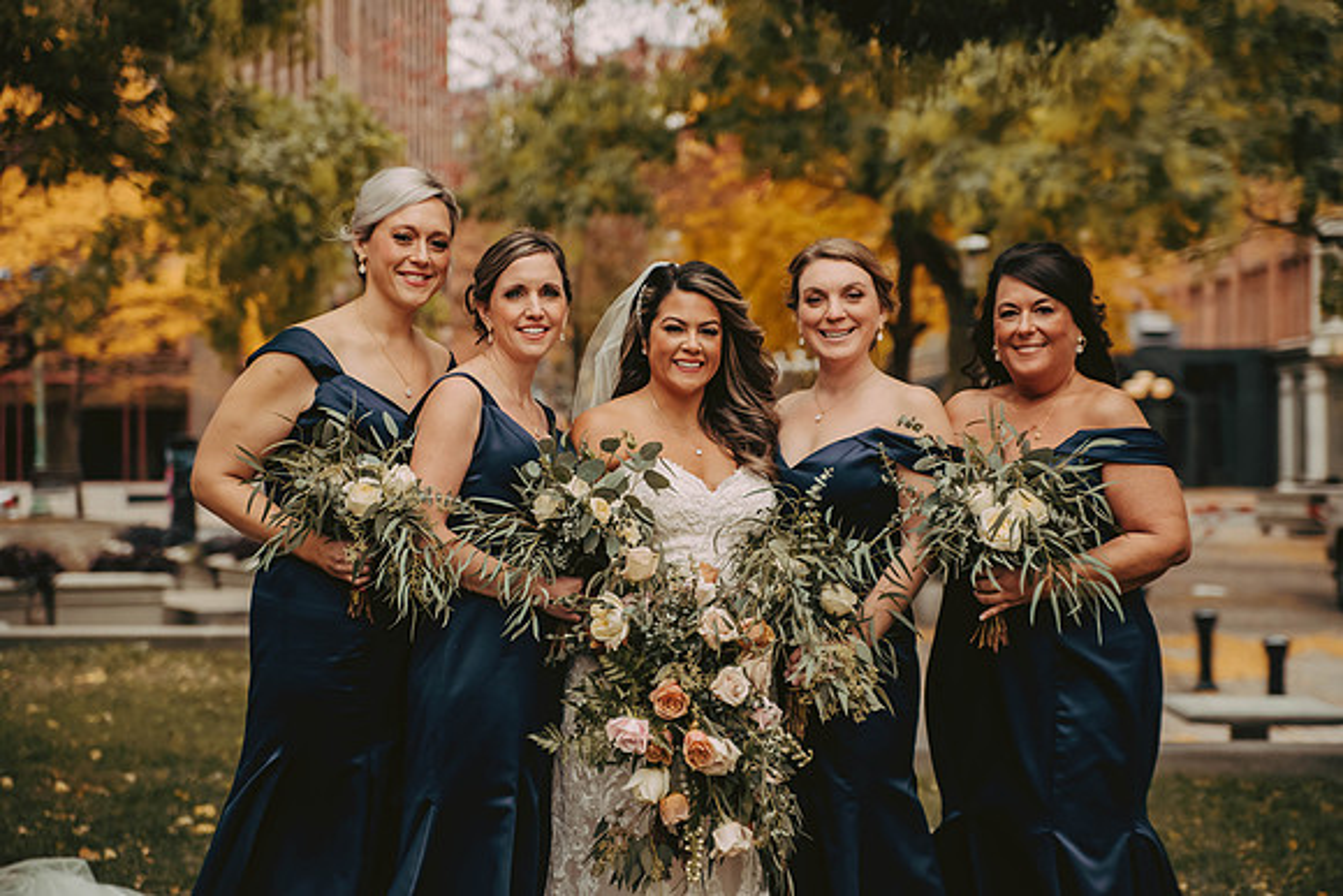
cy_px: 448
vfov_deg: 18.2
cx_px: 672
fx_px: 2798
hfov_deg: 27.0
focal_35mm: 75
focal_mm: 75
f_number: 3.2
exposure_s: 1/1600
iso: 1250
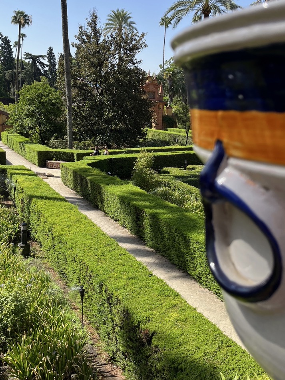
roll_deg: -0.4
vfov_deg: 51.9
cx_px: 128
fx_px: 384
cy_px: 134
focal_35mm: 35
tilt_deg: -4.9
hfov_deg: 40.6
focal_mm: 5.1
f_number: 1.6
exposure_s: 1/2463
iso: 50
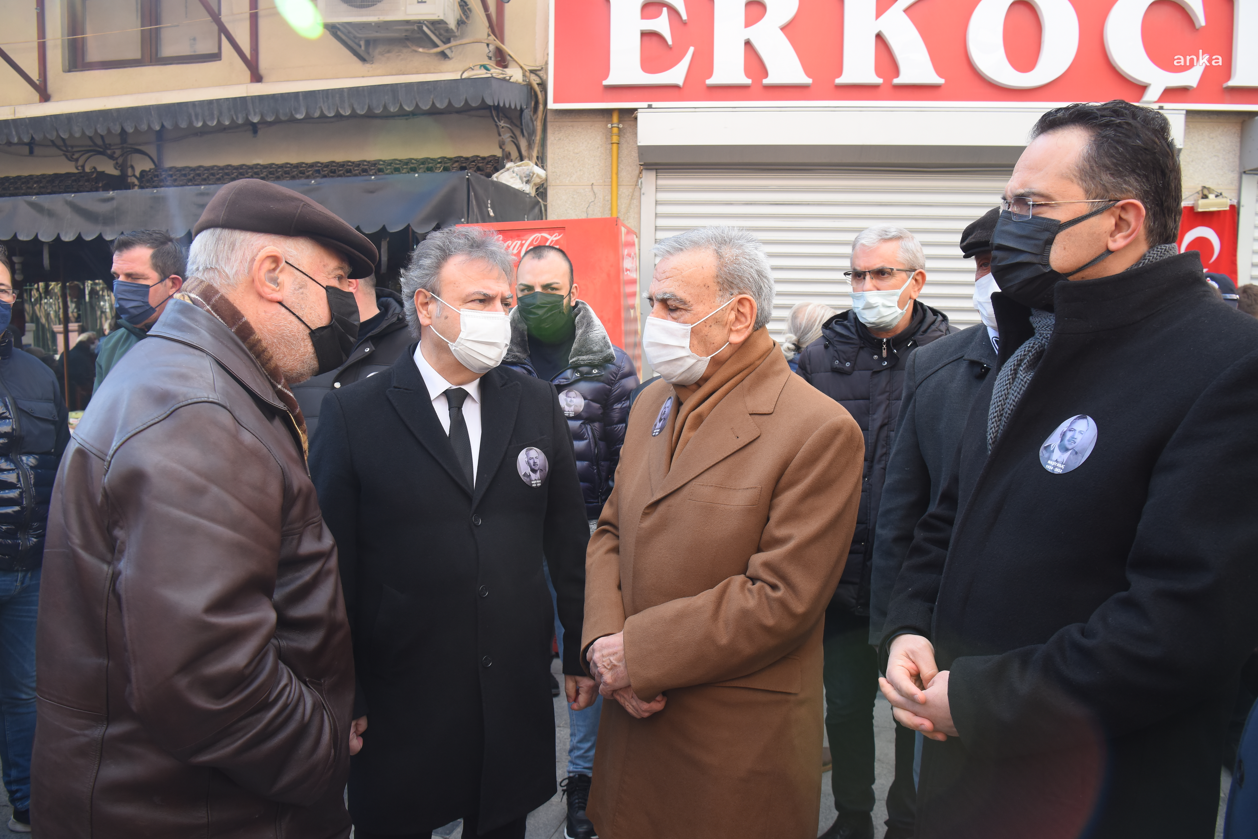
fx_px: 874
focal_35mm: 25
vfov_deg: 51.3
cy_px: 415
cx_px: 642
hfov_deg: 71.5
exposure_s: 1/320
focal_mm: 24
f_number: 7.1
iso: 640
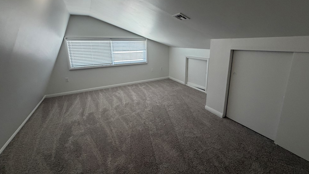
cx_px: 159
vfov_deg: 66.6
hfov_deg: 99.3
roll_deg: +0.8
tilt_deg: -12.2
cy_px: 72
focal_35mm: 16
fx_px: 131
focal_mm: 2.22
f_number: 2.2
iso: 320
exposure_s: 1/120
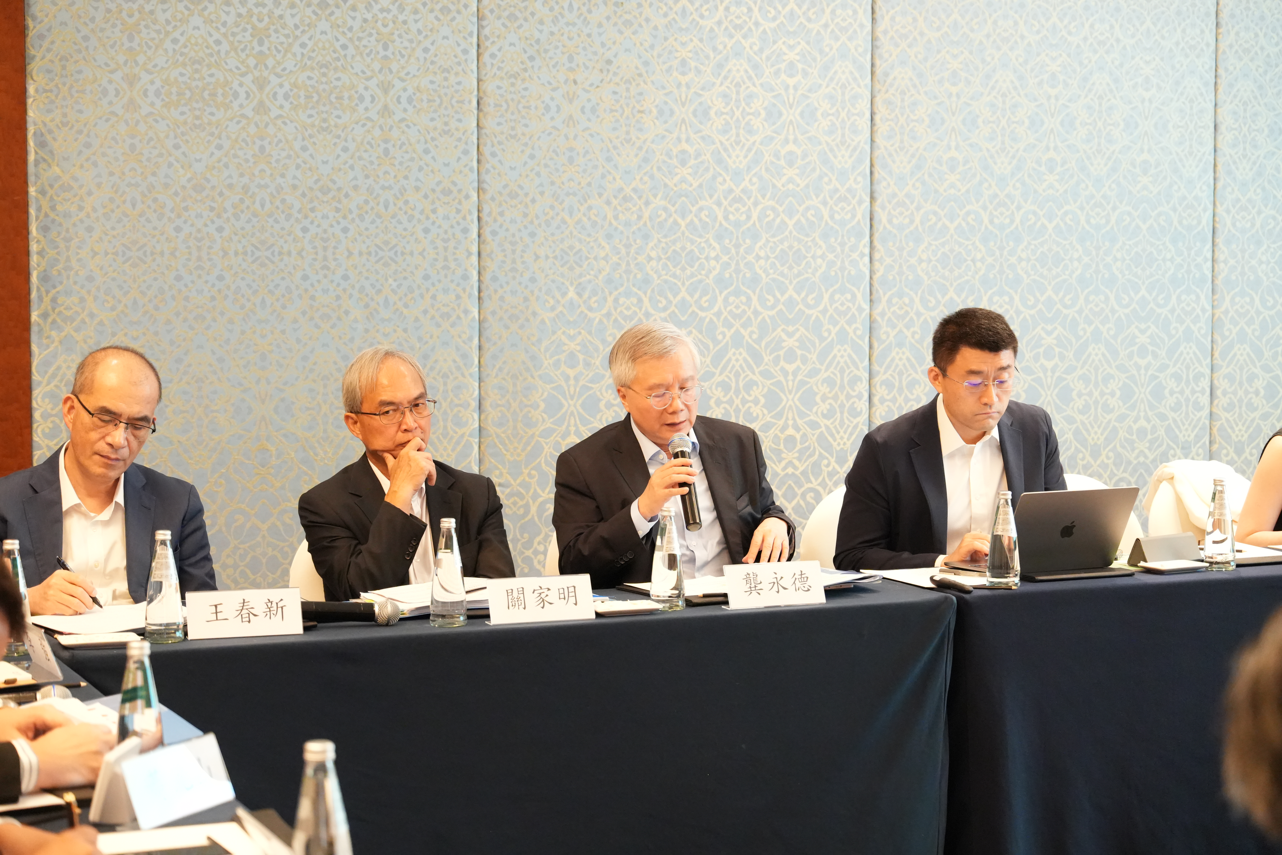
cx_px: 641
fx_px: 2493
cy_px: 428
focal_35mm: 70
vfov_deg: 19.5
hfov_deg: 28.8
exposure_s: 1/100
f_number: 4.5
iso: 10000
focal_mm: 70
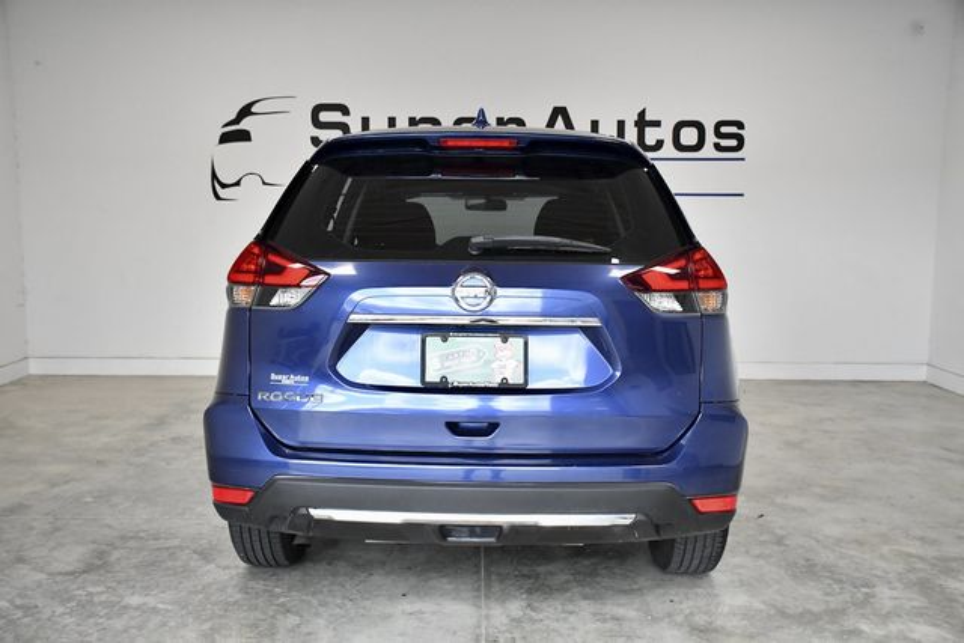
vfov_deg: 36.9
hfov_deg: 53.1
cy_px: 322
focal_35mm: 36
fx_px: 964
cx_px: 482
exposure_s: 1/2000
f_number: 3.8
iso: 2500
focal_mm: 24
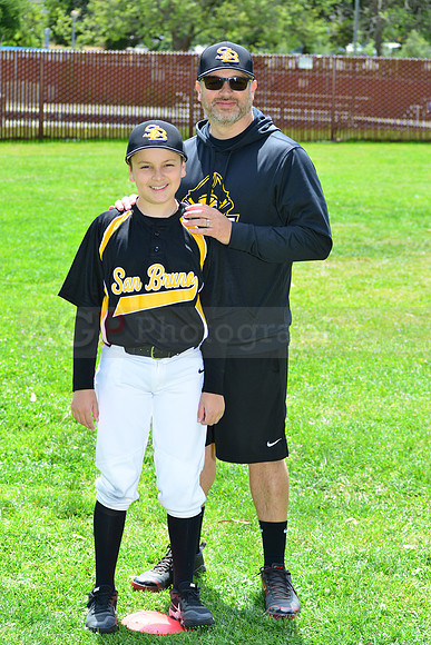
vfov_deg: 25.4
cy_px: 322
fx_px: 1436
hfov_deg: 17.1
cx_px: 216
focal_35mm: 80
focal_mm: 80
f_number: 8
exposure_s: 1/200
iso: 200
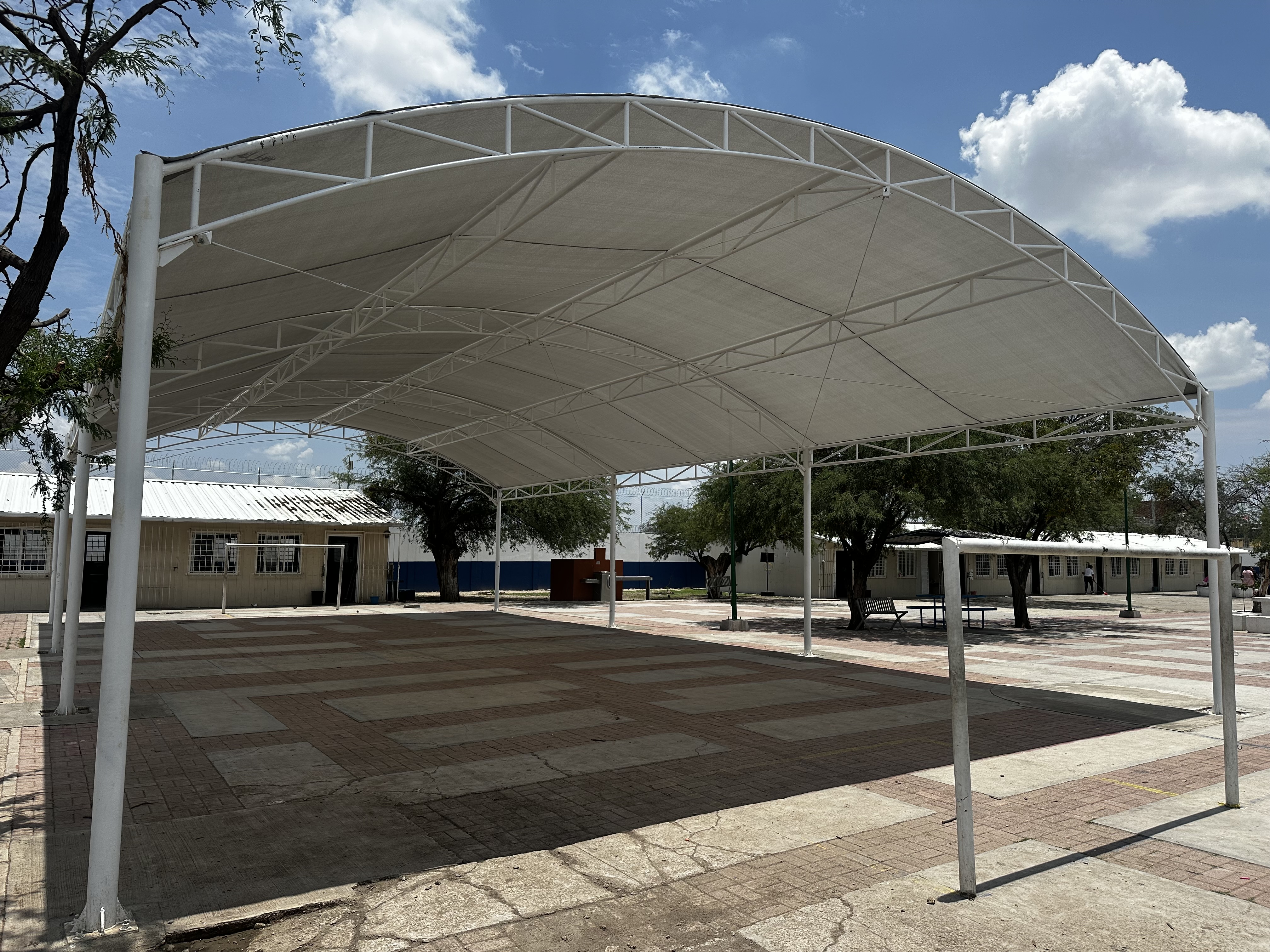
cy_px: 476
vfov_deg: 56.8
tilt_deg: +5.1
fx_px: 881
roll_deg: -0.8
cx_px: 635
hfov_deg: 71.6
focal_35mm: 24
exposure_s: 1/7576
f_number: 1.78
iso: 80
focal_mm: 6.86
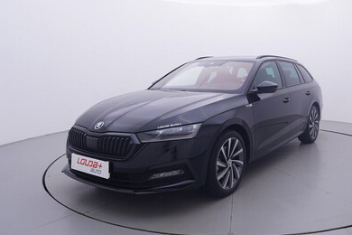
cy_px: 91
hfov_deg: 57.7
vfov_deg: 41.2
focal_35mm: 32
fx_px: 310
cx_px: 238
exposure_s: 1/80
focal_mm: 15
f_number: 5
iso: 200
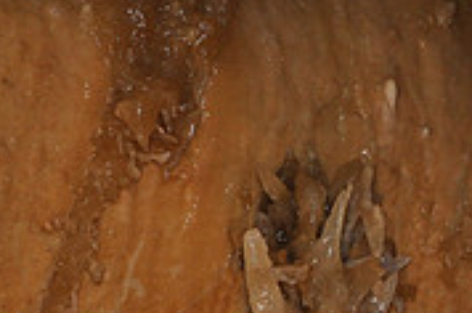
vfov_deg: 11.6
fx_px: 1531
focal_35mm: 117
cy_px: 248
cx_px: 483
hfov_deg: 17.1
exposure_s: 1/60
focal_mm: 24
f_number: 3.8
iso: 800
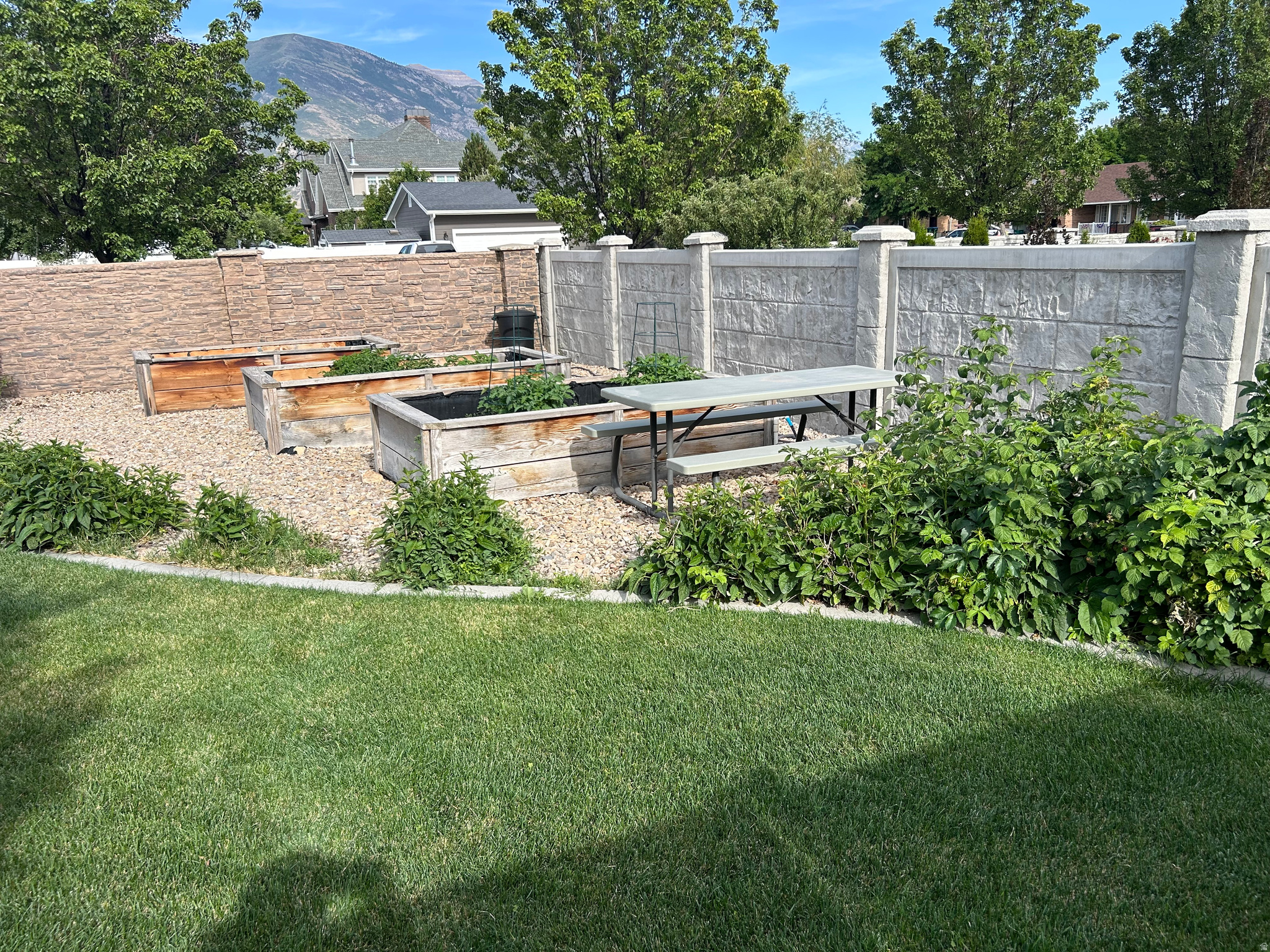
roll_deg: +3.0
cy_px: 476
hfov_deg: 67.3
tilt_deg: -13.9
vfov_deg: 53.1
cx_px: 635
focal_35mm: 26
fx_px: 954
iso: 50
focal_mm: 5.7
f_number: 1.5
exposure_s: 1/1645
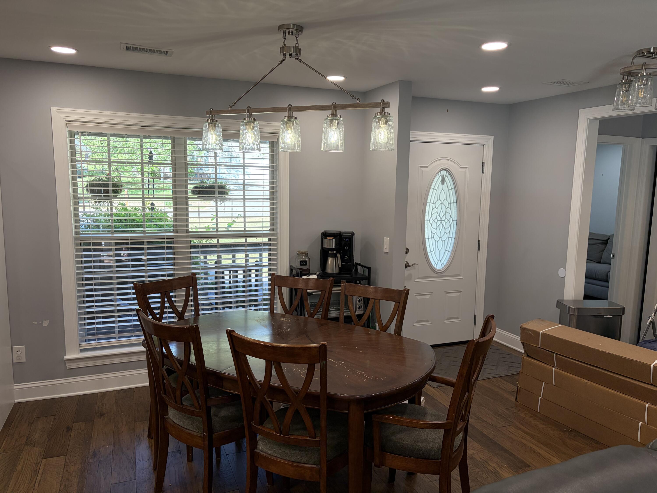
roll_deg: +0.0
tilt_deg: -6.8
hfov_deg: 67.3
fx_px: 493
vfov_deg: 53.1
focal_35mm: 26
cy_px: 246
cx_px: 328
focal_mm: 5.96
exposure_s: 1/159
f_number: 1.6
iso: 125
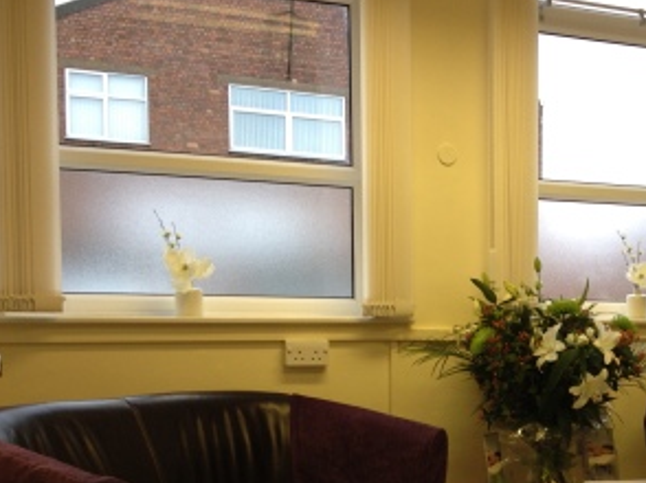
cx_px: 523
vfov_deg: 23.6
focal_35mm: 61
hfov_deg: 30.9
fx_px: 1137
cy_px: 395
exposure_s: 1/20
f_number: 2.4
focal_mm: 4.28
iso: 80
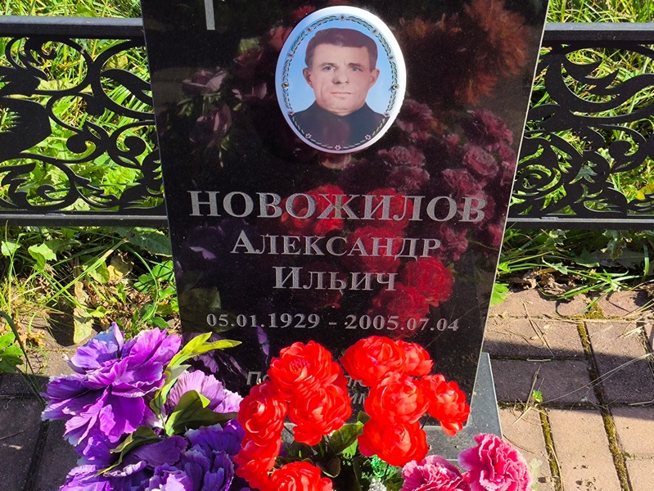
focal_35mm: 50
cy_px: 246
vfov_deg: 29.1
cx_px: 327
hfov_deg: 38.2
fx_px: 945
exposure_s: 1/954
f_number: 1.7
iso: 50
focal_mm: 4.71
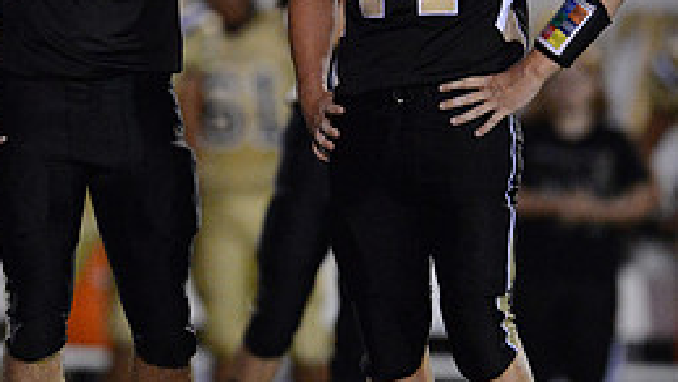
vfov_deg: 1.3
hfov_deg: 2.3
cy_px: 96
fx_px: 16872
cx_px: 427
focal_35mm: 938
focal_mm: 400
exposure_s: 1/800
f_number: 2.8
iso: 12800
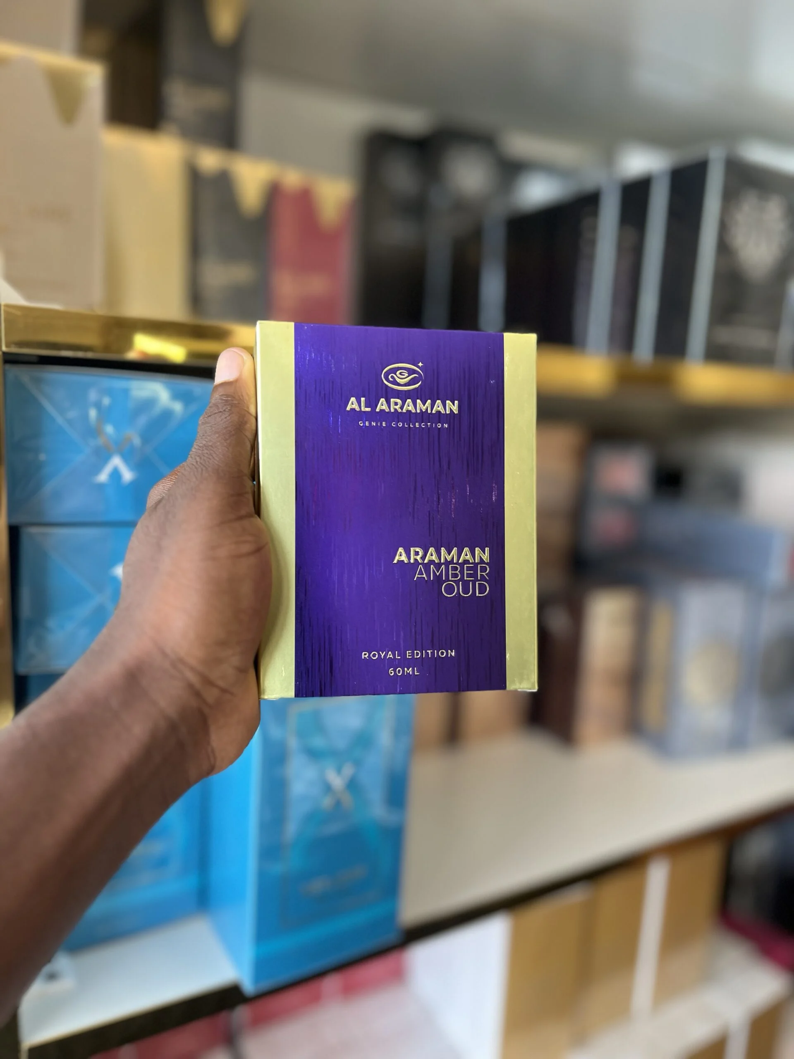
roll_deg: -2.5
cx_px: 397
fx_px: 795
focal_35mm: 26
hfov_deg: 53.1
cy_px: 530
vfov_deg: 67.3
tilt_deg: -9.5
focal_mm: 5.7
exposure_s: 1/100
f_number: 1.5
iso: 64
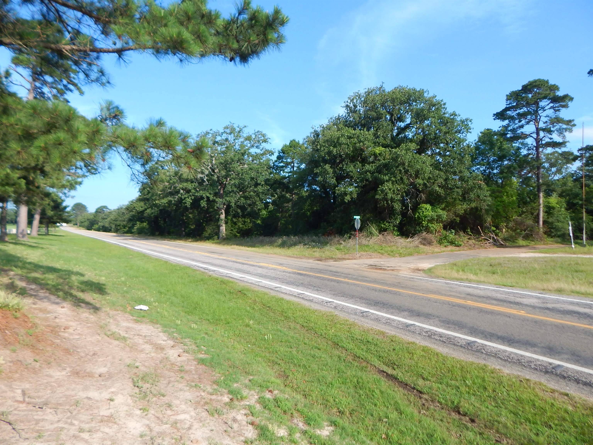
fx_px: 377
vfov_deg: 61.1
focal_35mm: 22
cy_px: 222
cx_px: 296
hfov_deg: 76.4
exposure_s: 1/800
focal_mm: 4
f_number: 3
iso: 125
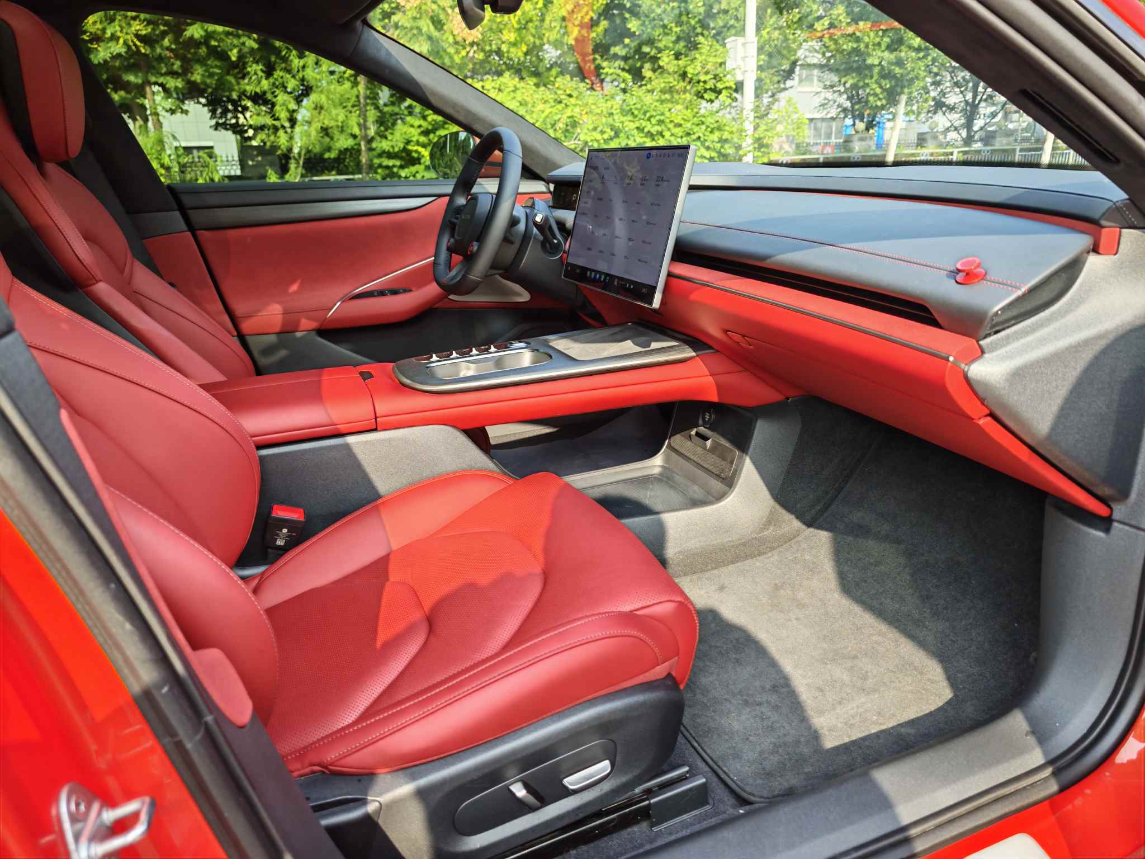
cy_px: 430
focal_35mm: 23
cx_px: 572
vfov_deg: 58.9
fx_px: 761
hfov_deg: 73.9
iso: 50
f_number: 1.6
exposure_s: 1/152
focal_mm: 6.55
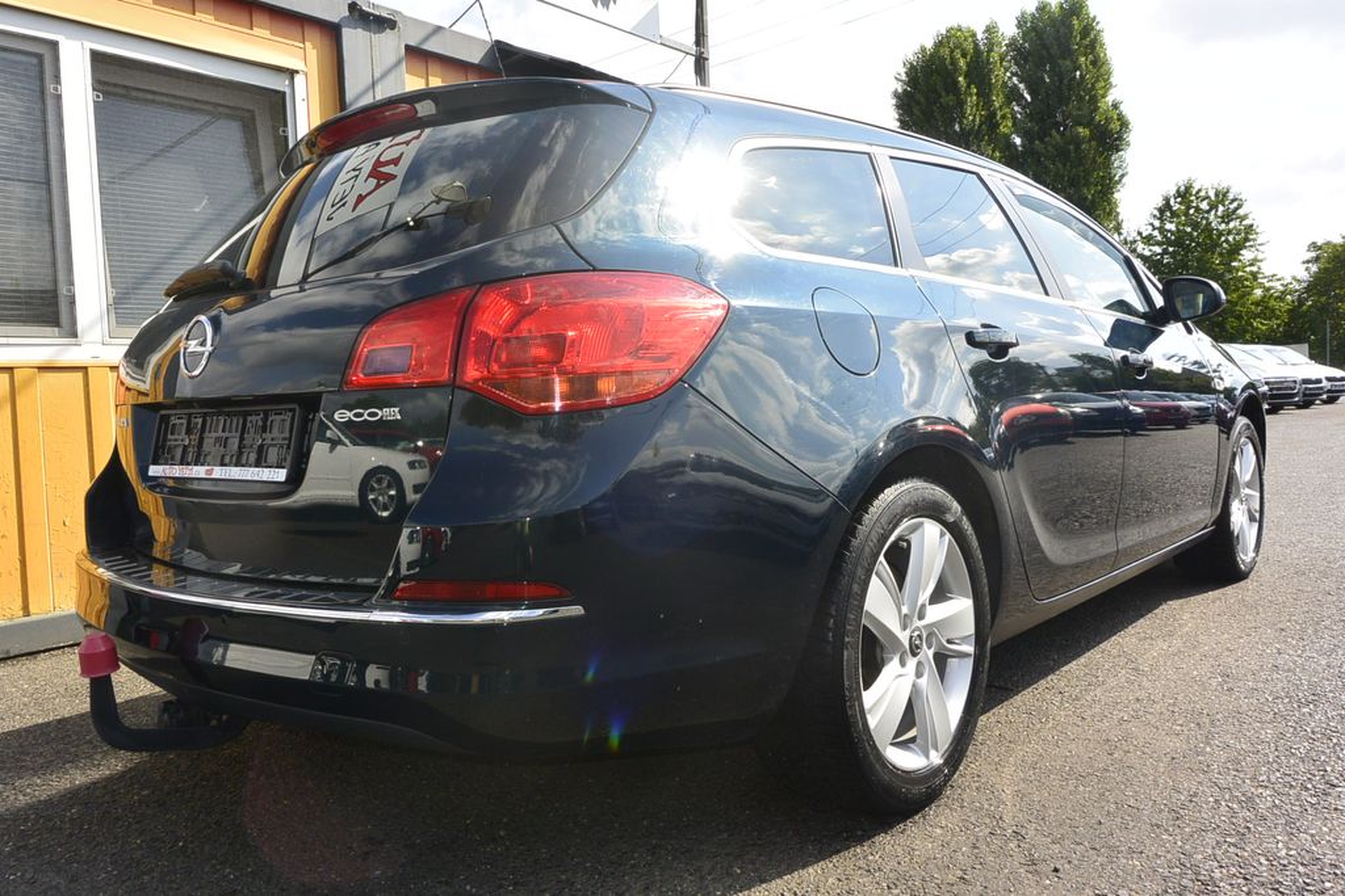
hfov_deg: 67.4
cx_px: 672
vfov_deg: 47.9
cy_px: 448
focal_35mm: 27
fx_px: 1009
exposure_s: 1/250
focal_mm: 10
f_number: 8
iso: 160
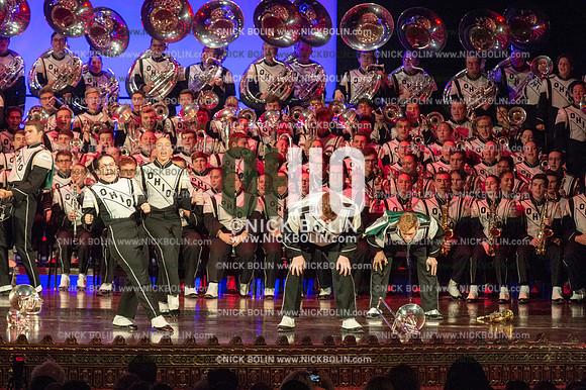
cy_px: 195
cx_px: 293
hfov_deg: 9.8
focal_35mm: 210
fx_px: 3416
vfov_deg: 6.5
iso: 8000
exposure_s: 1/320
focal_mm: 210
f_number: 5.6
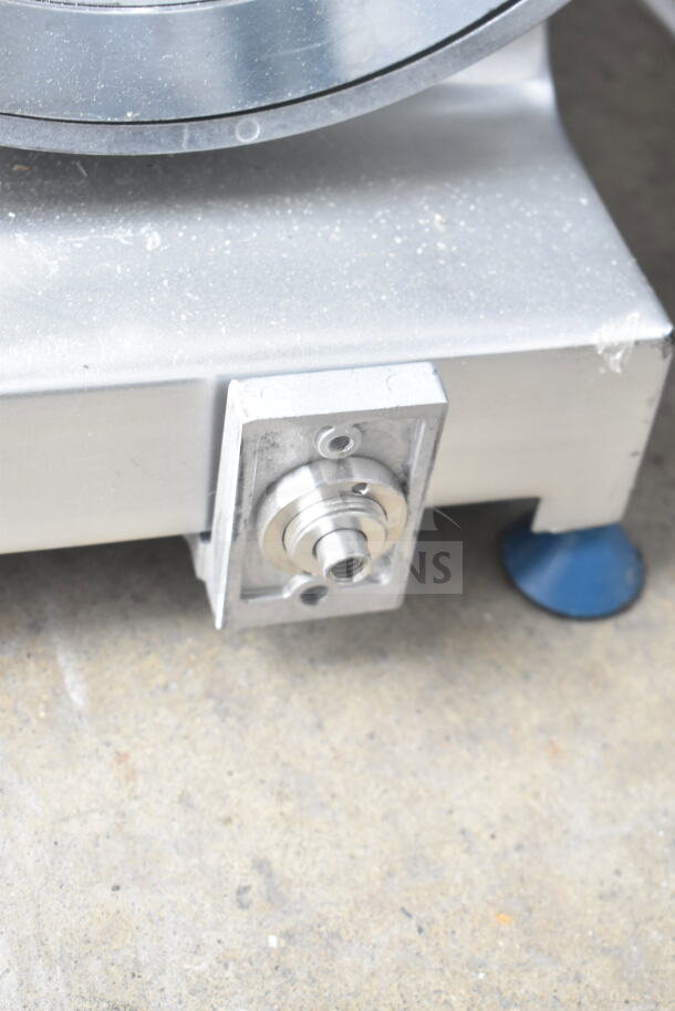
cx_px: 338
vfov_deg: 33.4
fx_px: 1686
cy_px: 506
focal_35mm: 60
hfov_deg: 22.6
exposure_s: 1/80
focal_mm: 40
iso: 1600
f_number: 5
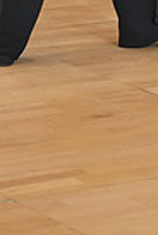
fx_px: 1827
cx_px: 224
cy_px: -211
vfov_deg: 7.1
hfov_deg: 4.9
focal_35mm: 279
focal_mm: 66
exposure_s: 1/500
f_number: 3.5
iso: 3200
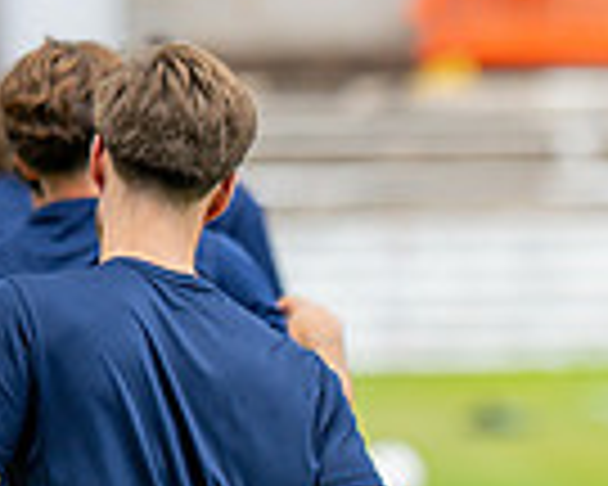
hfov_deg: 3.0
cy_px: 689
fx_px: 11390
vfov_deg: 2.4
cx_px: 1016
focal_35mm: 633
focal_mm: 135
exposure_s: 1/1600
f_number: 1.8
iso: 160
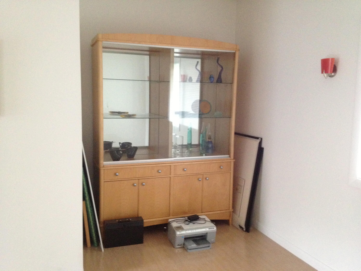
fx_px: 365
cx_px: 180
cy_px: 136
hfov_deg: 52.6
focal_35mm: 35
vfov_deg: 40.7
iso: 400
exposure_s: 1/17
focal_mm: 4.28
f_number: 2.4
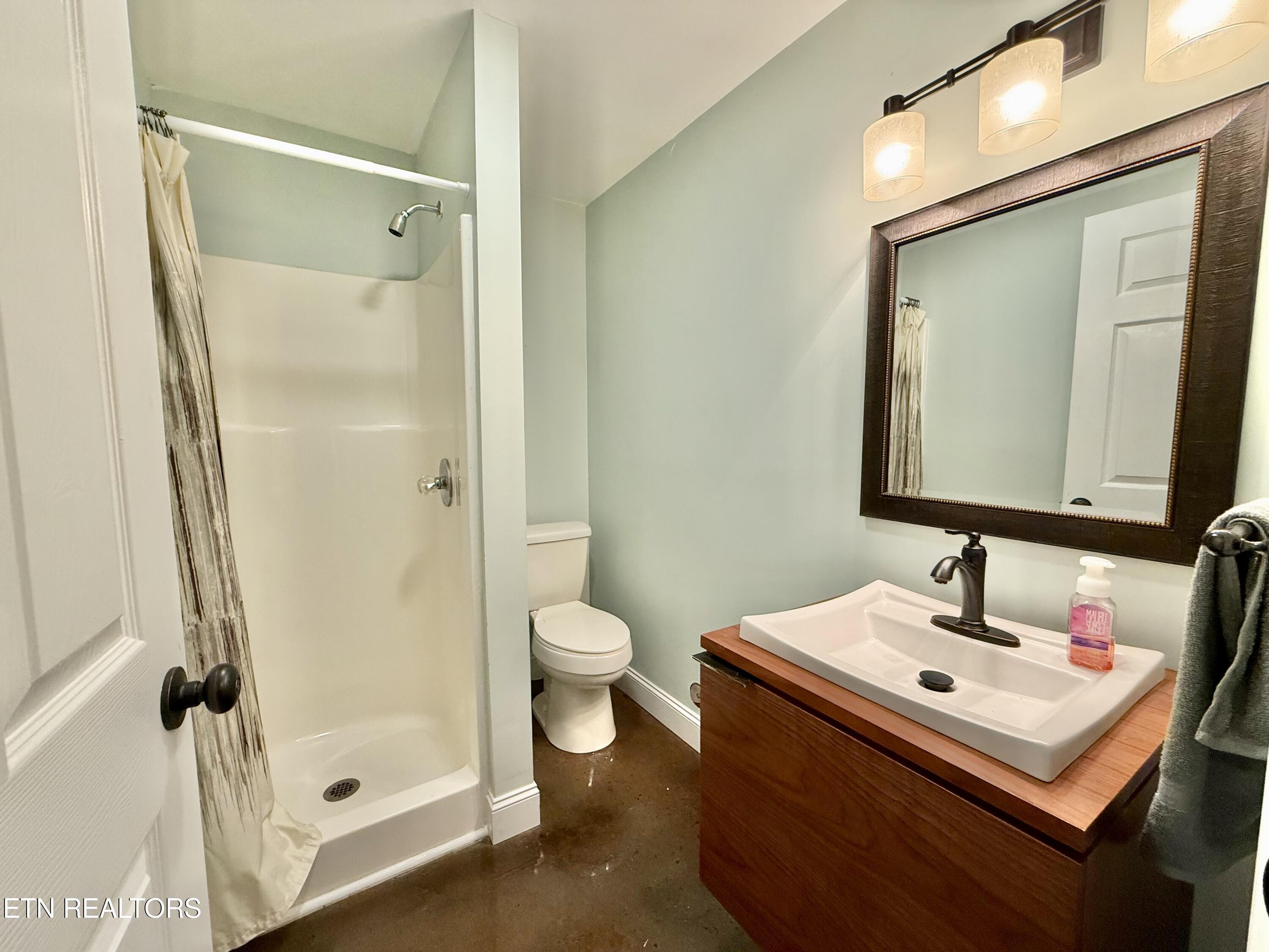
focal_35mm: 14
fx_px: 513
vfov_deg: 85.7
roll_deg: +0.1
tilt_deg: -3.9
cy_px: 476
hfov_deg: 102.1
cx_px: 634
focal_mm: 2.22
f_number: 2.2
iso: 250
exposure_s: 1/60
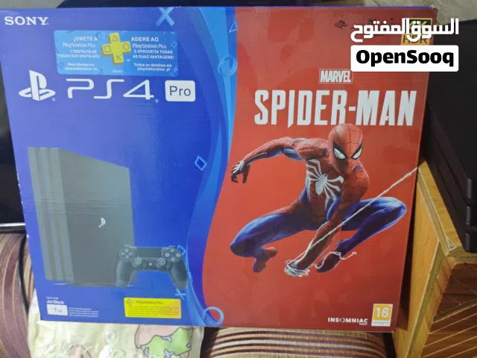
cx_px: 238
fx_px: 400
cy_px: 179
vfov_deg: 48.2
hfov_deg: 61.7
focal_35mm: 29
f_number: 1.59
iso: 200
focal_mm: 4.94
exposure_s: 1/25
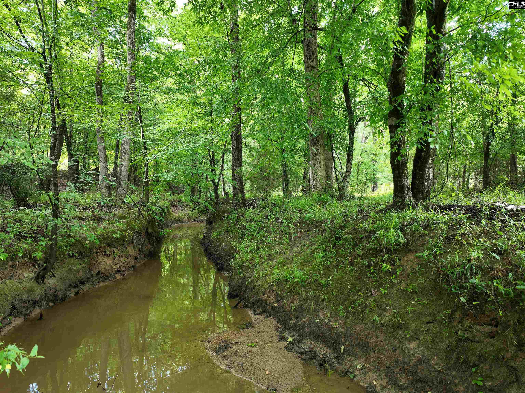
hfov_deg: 71.6
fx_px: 364
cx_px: 262
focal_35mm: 24
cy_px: 196
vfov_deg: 56.8
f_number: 2.8
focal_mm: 12.29
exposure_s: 1/15
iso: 100
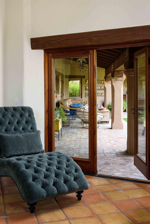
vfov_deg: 43.6
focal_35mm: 45
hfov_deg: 29.9
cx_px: 75
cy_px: 112
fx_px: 281
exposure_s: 1/15
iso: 250
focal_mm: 45
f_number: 9.5
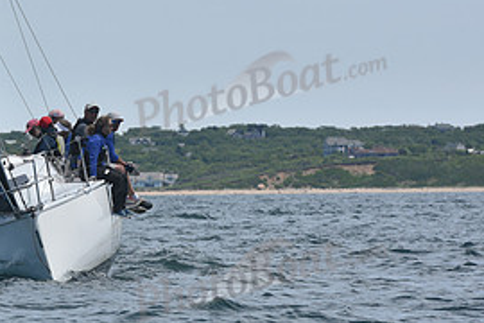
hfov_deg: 4.8
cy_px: 207
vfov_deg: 3.2
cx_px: 43
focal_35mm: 430
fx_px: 5781
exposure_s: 1/800
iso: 250
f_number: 10
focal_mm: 200
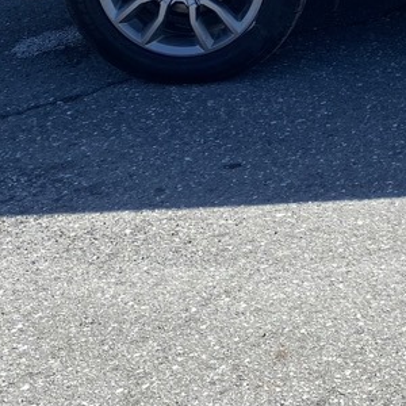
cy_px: -189
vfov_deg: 16.3
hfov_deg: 16.4
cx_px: 585
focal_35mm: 98
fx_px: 1300
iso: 32
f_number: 1.8
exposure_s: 1/1838
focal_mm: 4.25
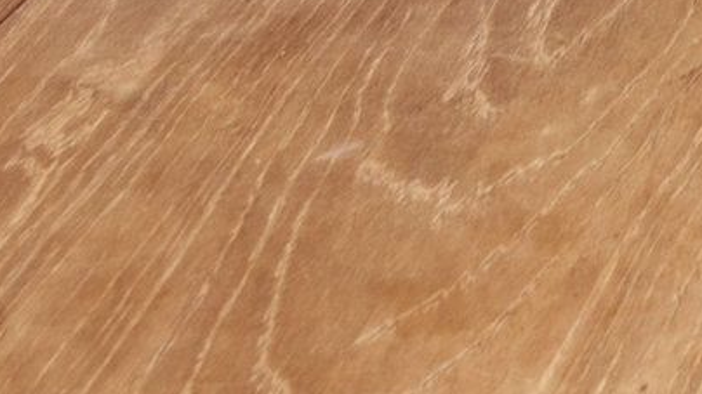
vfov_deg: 6.4
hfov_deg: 12.4
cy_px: -1300
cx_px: 1515
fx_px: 2736
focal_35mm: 147
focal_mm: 12.6
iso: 200
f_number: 7.1
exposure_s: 1/5
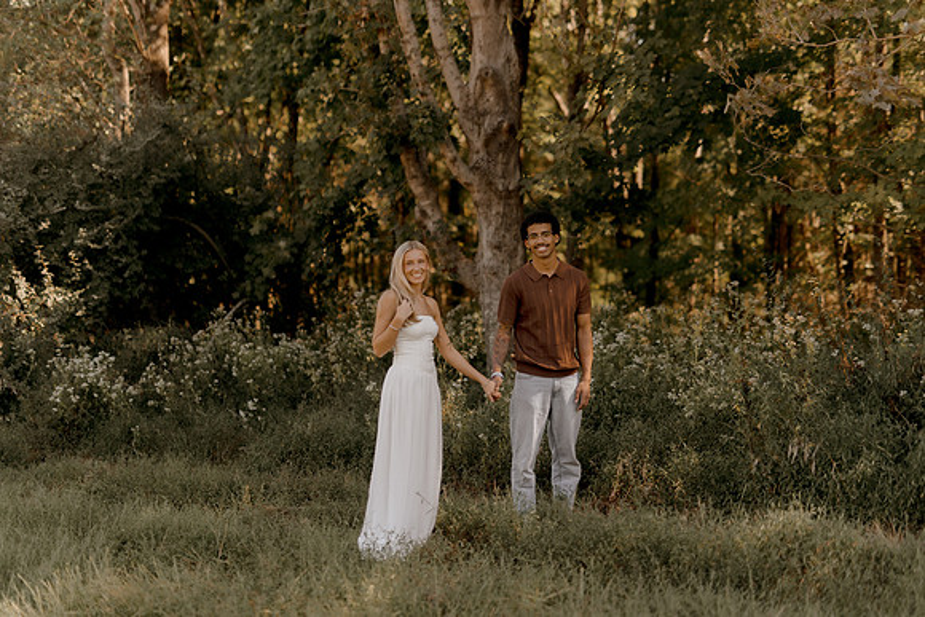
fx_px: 1357
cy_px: 303
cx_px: 462
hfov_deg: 37.6
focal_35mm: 53
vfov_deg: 25.6
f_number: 1.4
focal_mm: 50
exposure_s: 1/800
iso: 125
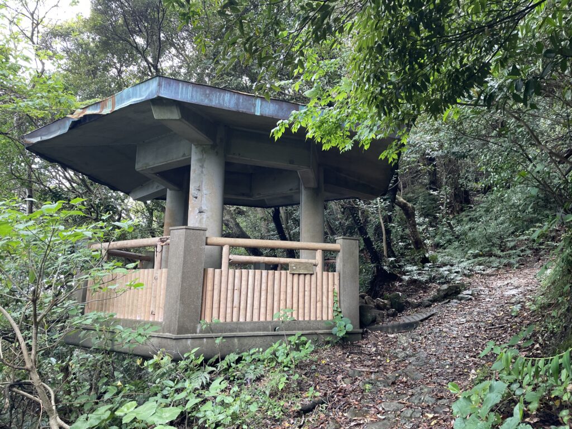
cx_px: 286
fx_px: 430
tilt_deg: +11.2
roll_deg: -1.4
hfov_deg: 67.3
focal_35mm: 26
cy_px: 214
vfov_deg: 53.1
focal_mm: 4.2
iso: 80
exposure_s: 1/121
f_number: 1.6
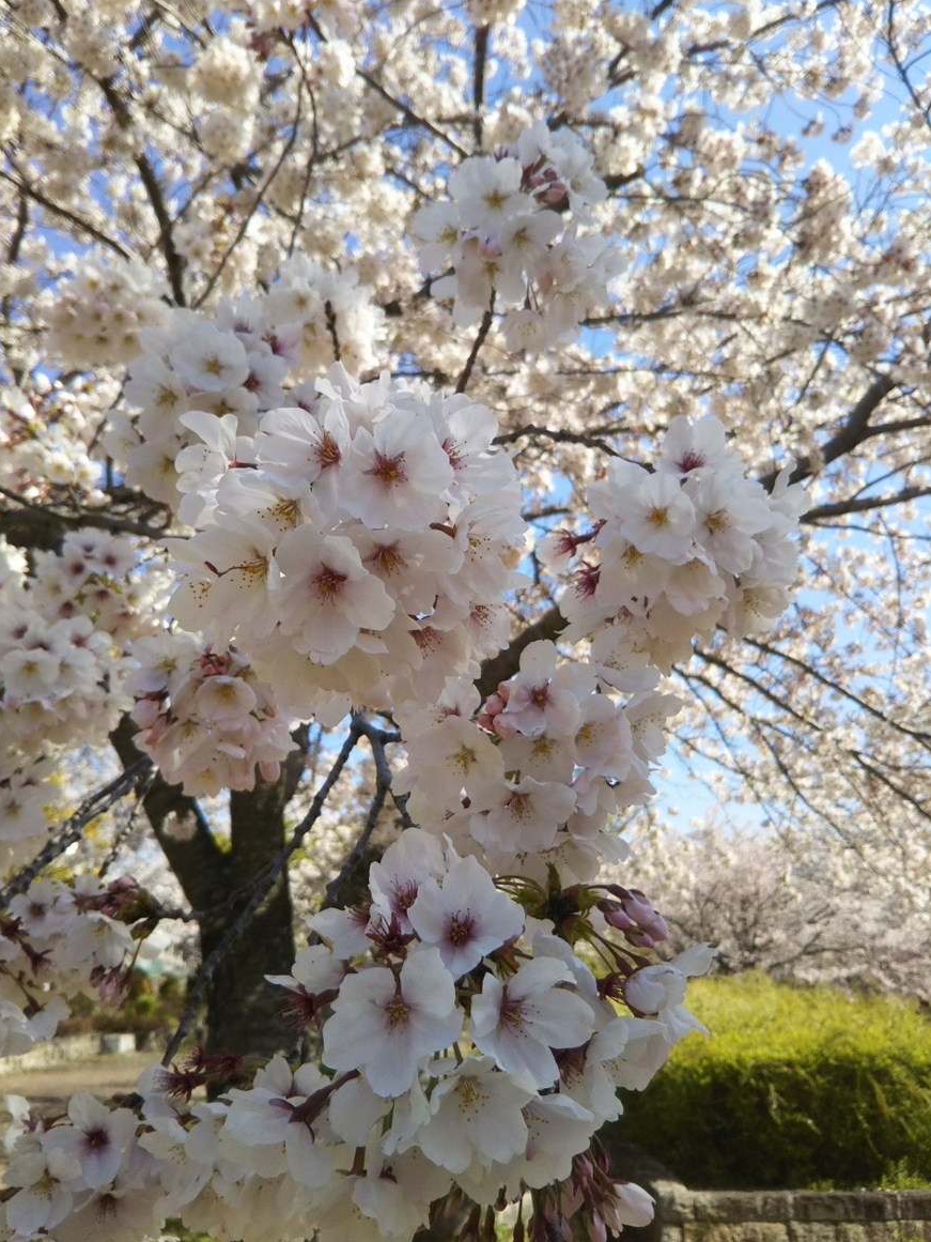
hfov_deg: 45.4
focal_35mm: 31
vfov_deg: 58.3
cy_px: 618
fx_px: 1111
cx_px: 461
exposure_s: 1/712
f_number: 2.2
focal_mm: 4
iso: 25
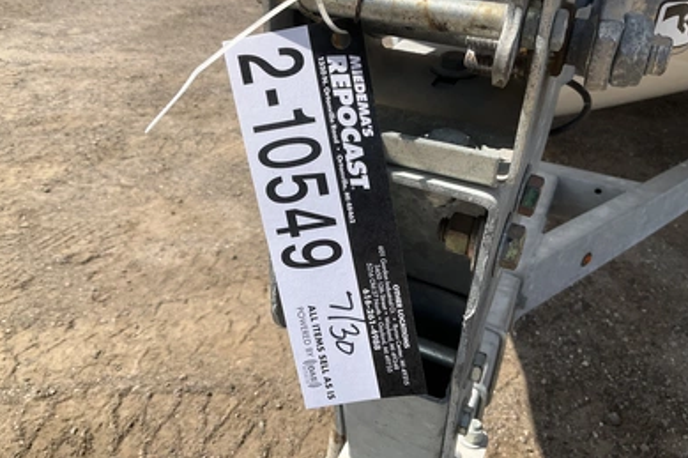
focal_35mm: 31
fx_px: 592
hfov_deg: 60.3
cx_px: 343
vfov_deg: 42.2
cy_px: 203
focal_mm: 3
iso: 25
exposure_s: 1/1534
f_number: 1.8
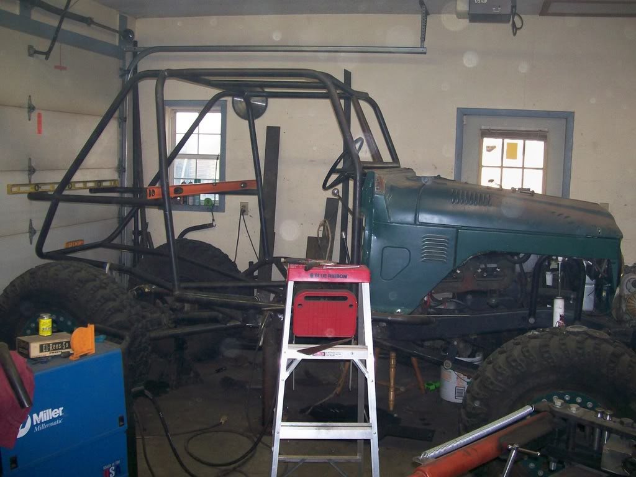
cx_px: 318
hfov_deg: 51.4
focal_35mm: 36
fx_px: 661
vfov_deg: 39.7
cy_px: 238
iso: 140
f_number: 2.7
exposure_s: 1/64
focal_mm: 6
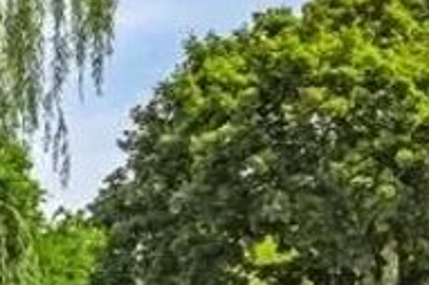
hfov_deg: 10.7
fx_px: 2238
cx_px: 568
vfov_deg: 7.0
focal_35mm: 188
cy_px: 567
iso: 400
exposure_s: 1/320
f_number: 8
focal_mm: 35
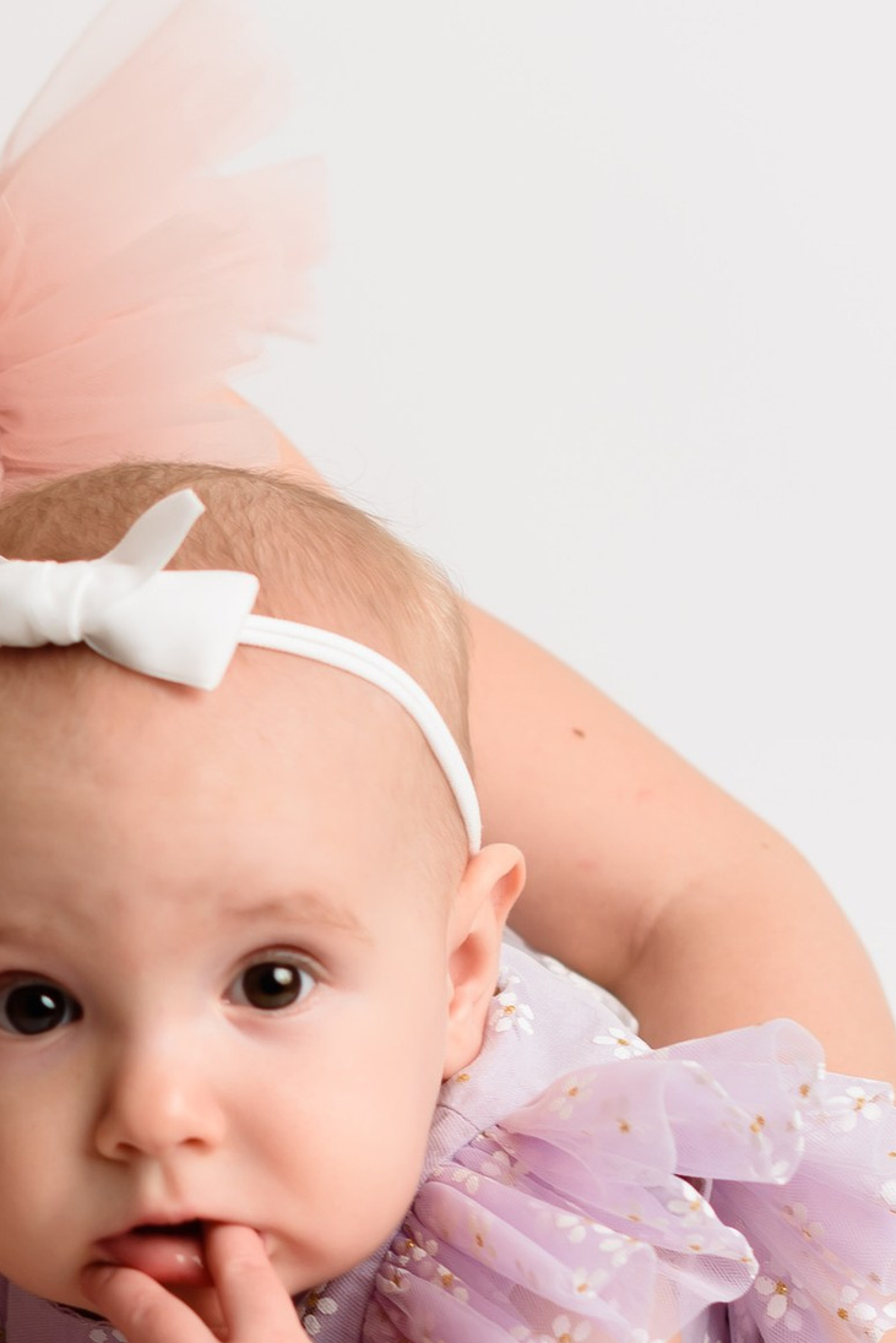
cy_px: 697
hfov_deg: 7.8
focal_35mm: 175
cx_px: -64
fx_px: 6531
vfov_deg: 11.7
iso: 100
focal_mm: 50
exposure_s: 1/160
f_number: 2.8
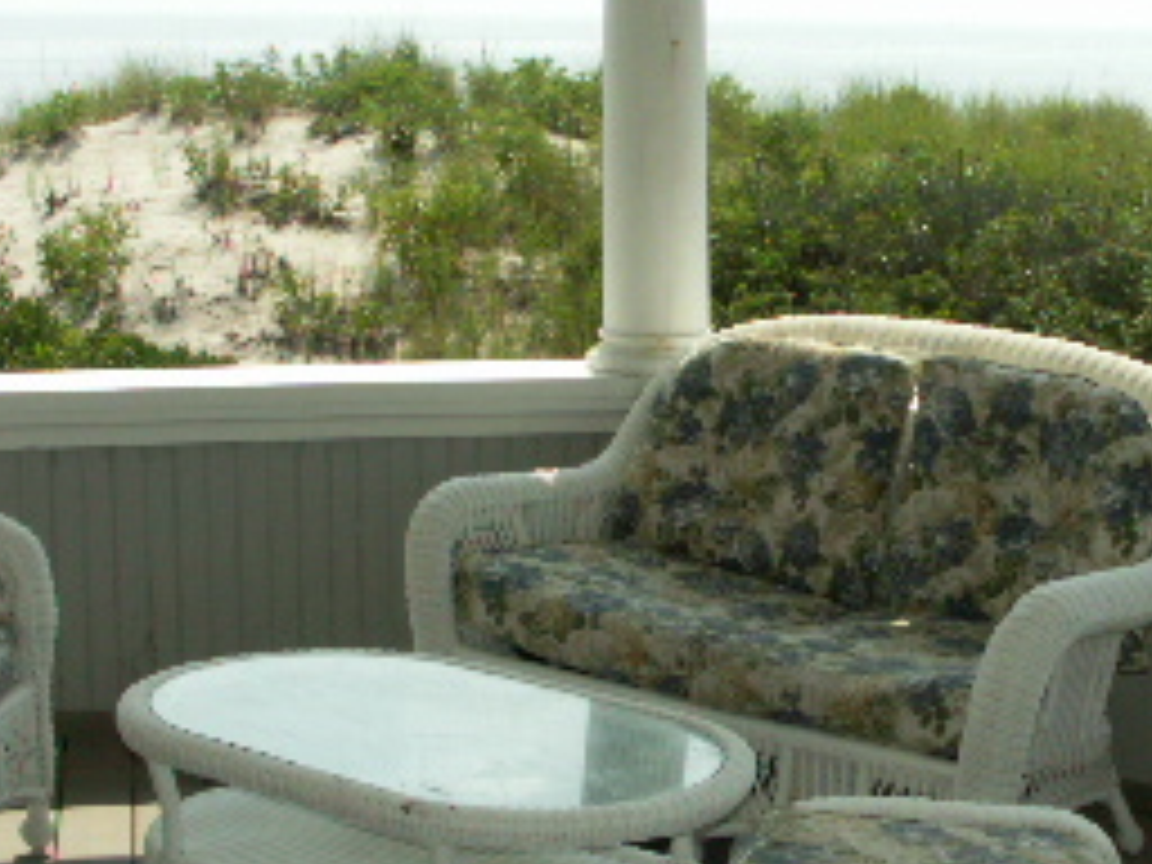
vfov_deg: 21.0
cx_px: 873
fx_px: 2330
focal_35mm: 70
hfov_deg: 27.4
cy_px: 436
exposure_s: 1/800
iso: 100
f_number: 5.6
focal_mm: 7.2
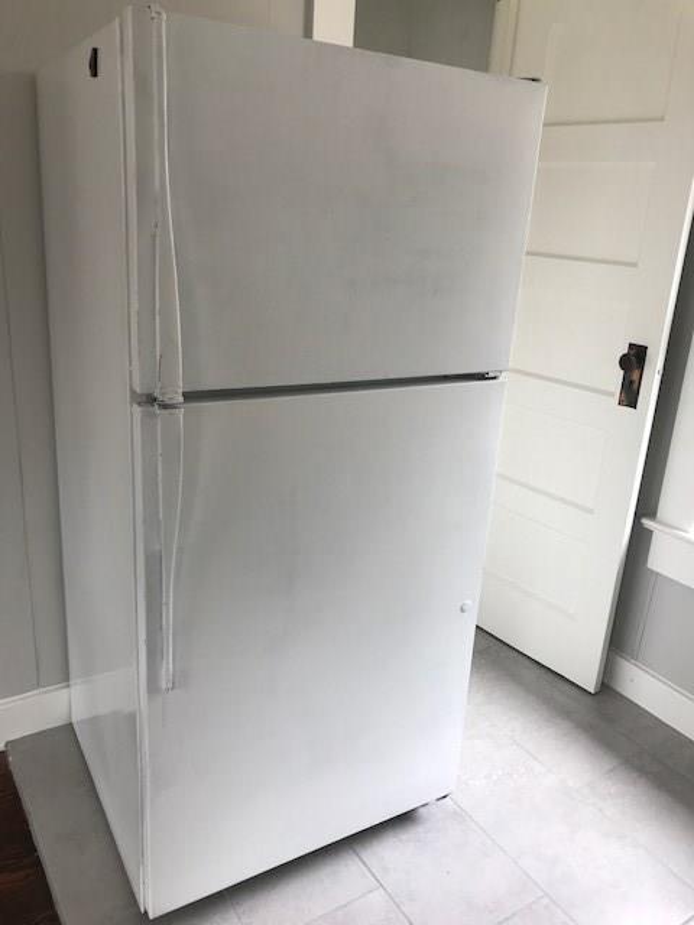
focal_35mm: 28
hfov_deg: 49.7
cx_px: 347
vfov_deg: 63.4
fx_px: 748
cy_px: 462
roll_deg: -3.0
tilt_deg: -19.0
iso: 32
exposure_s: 1/120
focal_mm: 3.99
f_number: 1.8
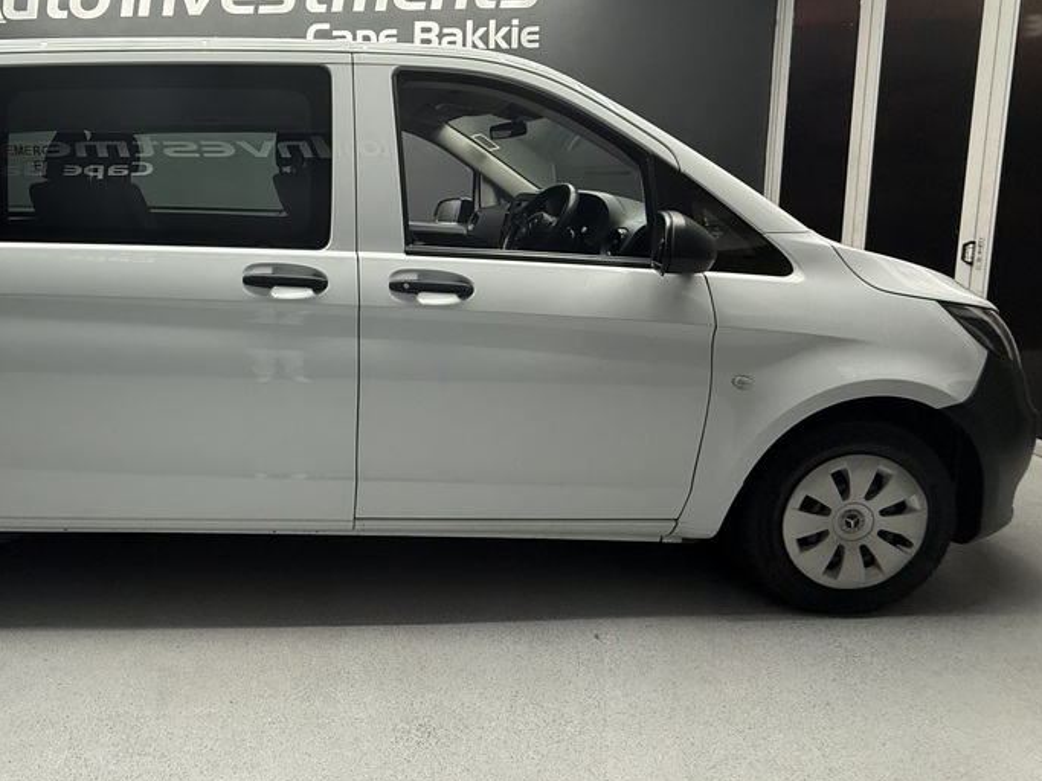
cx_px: 267
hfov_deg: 73.7
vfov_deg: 61.9
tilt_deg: -6.1
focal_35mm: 21
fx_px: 632
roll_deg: +1.4
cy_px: 262
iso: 250
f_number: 2.2
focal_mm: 2.22
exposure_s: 1/100
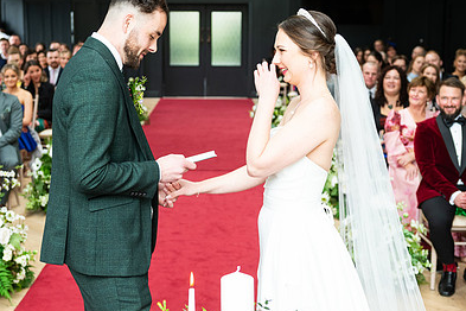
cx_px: 210
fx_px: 802
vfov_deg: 21.9
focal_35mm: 62
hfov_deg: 32.4
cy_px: 130
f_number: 3.5
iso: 400
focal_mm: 42
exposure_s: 1/200
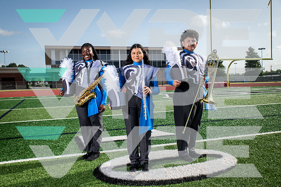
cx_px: 140
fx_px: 273
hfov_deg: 54.4
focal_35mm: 35
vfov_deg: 37.9
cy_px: 94
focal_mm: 35
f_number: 7.1
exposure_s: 1/400
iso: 125
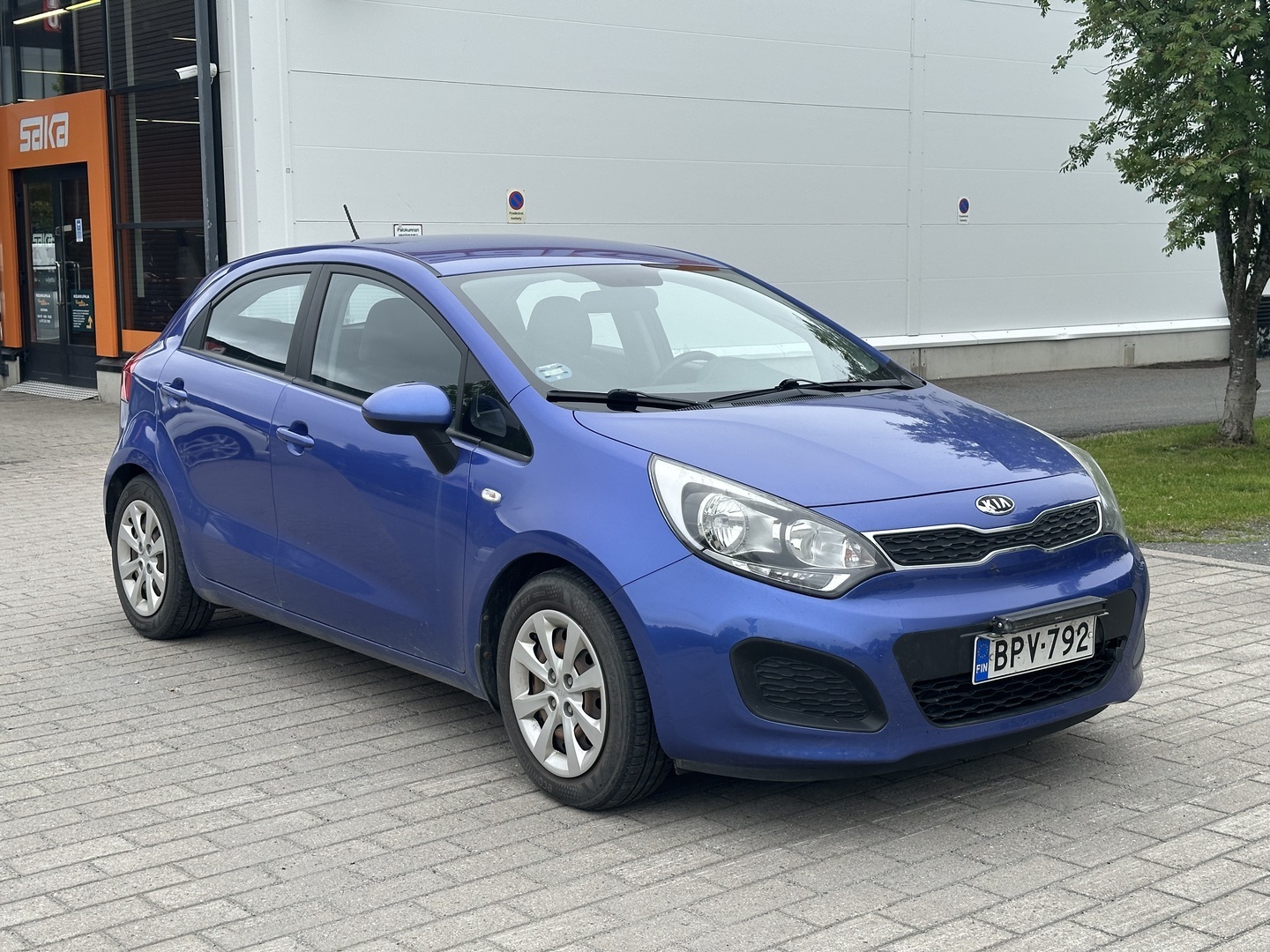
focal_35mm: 48
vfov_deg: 30.3
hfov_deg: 39.7
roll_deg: +0.6
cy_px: 476
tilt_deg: -6.8
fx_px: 1761
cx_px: 635
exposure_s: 1/1565
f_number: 1.78
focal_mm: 6.86
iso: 64
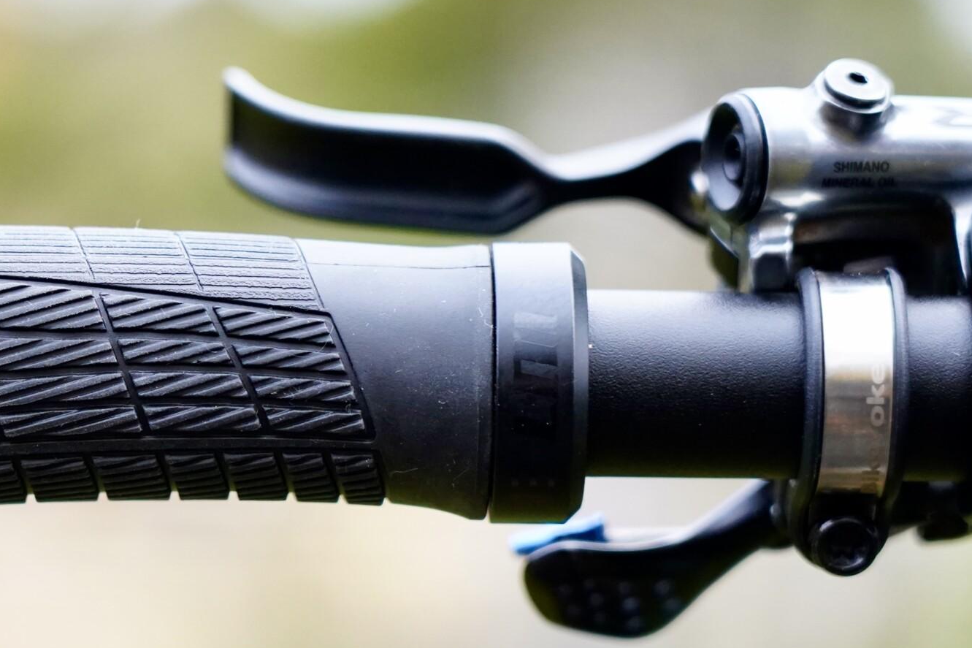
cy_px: 356
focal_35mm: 202
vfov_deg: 6.8
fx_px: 5453
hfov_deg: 10.1
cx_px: 114
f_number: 4
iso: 4000
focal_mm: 105
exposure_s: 1/1000
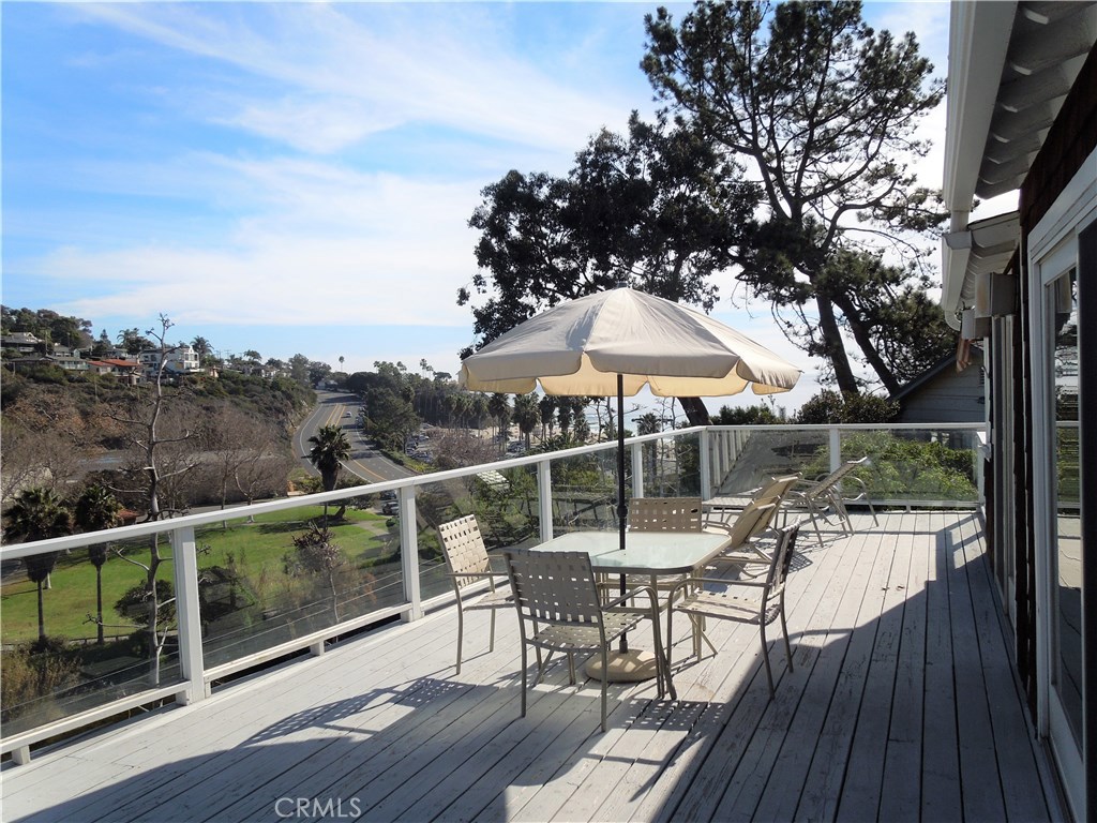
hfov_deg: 63.4
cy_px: 412
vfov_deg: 49.7
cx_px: 548
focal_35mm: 28
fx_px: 887
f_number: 7
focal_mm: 5
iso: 100
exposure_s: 1/400
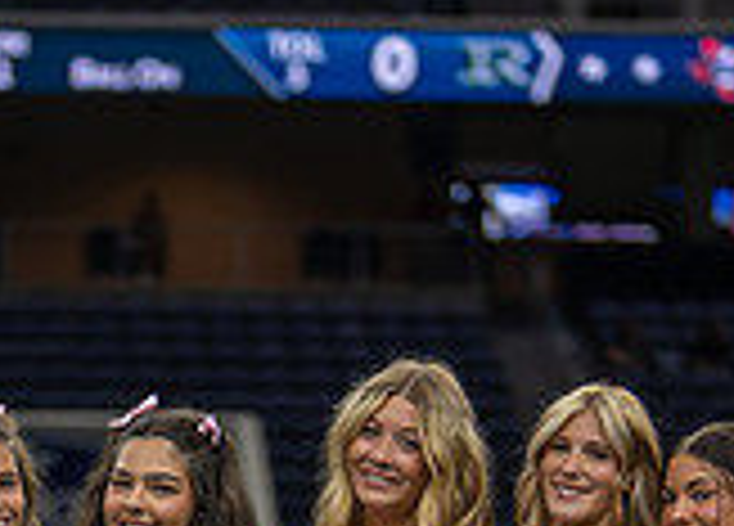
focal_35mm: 219
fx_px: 4573
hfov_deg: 9.1
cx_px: 74
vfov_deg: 6.5
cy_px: 870
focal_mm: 50
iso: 160
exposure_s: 1/400
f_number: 1.2
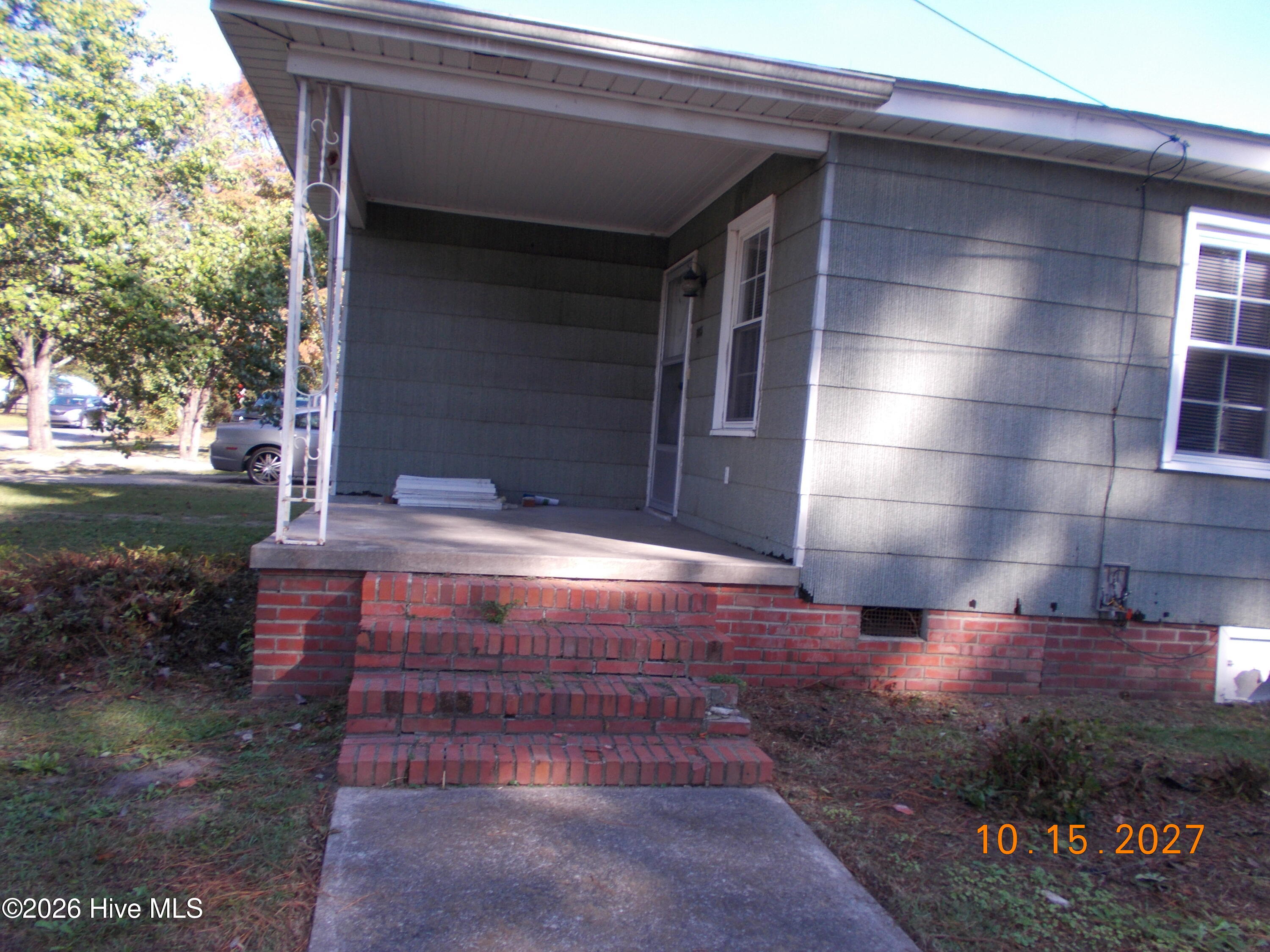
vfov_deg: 53.1
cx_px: 635
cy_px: 476
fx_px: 954
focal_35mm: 26
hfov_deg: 67.3
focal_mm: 4.6
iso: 80
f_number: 3.2
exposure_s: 1/200
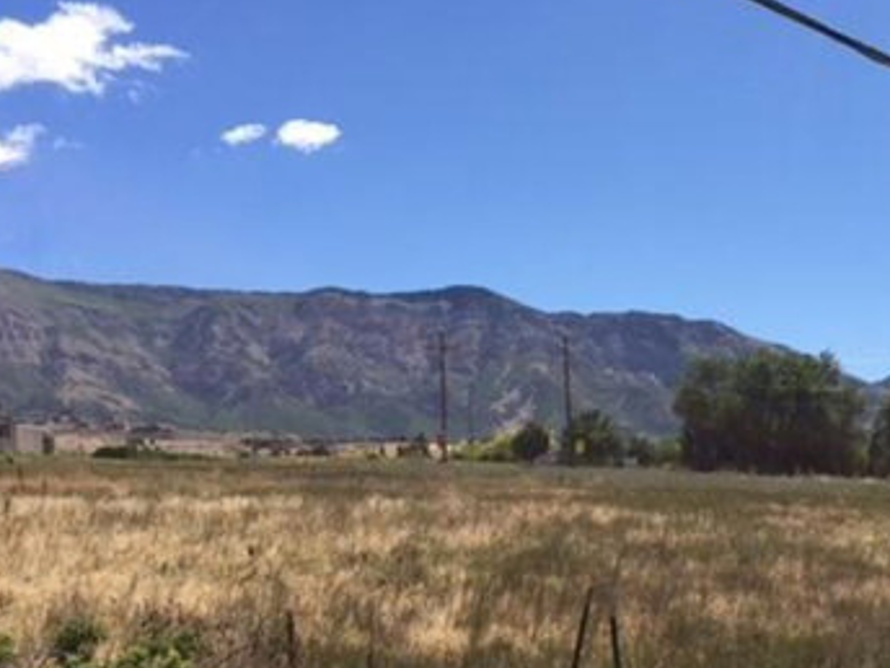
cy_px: 492
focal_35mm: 54
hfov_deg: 35.2
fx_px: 1388
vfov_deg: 26.7
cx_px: 592
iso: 32
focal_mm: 4.15
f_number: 2.2
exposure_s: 1/2083
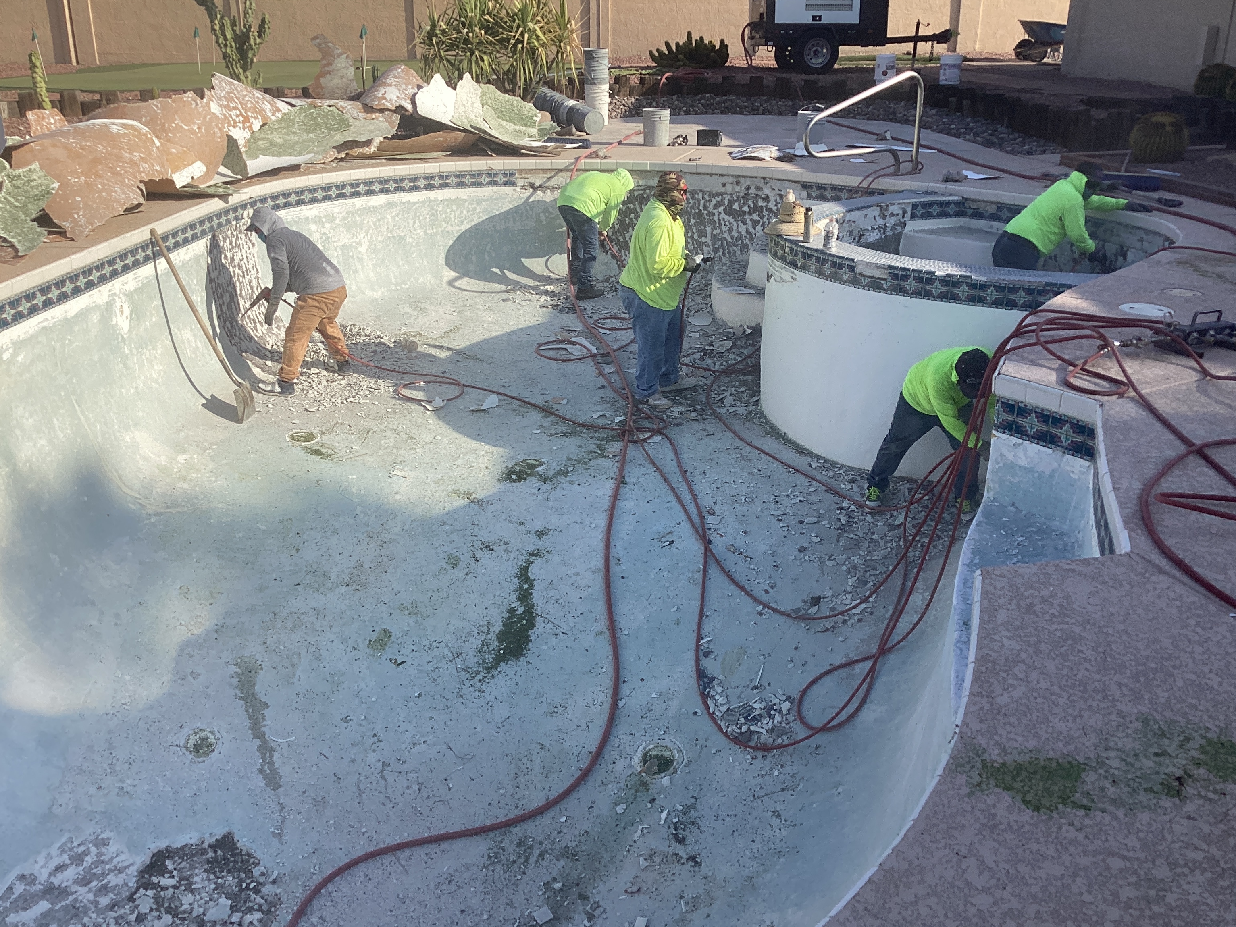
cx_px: 631
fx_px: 1178
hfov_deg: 55.3
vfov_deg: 42.9
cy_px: 481
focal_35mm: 33
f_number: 2.4
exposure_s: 1/1253
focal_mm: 3.3
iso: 25
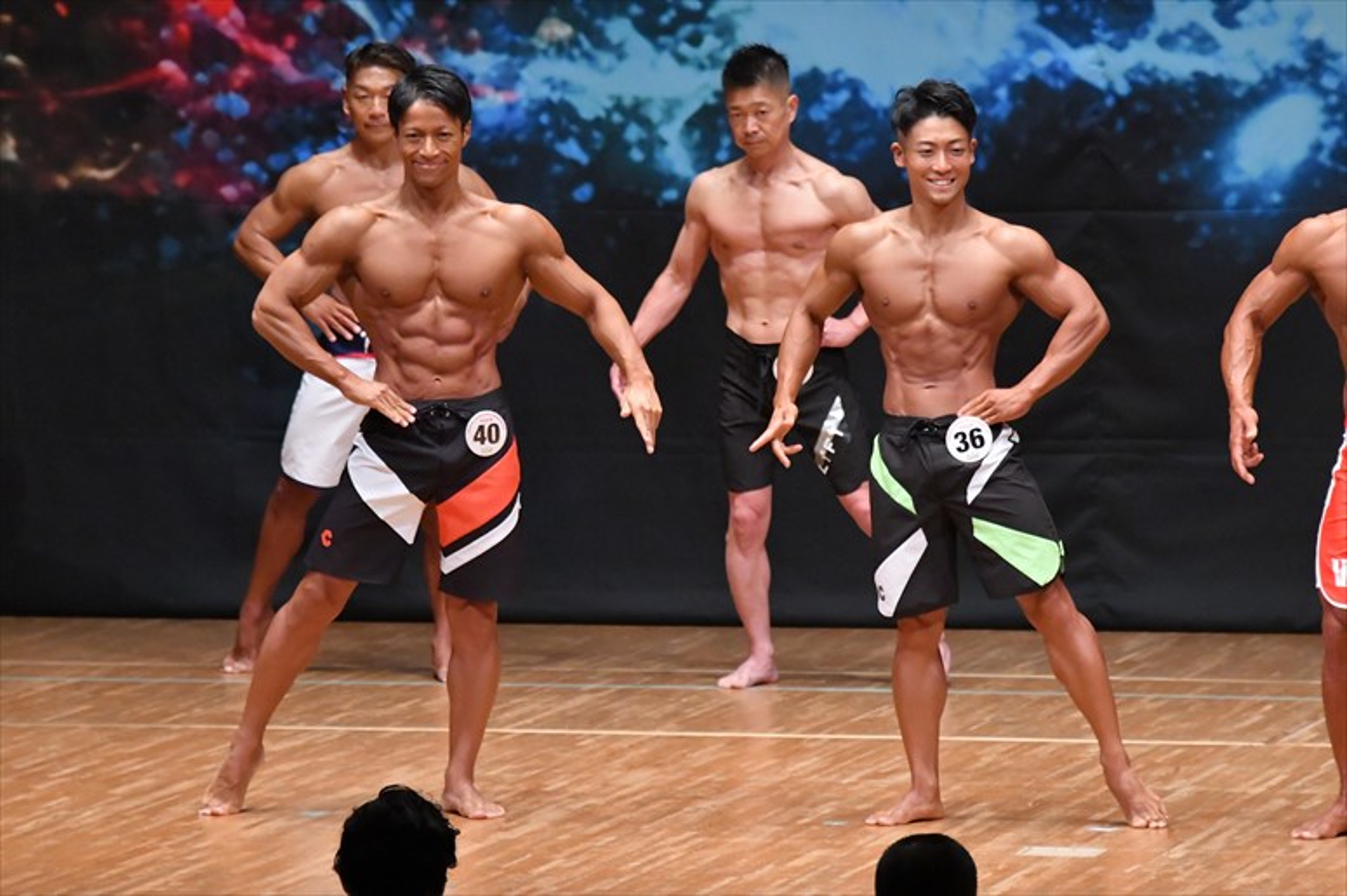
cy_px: 448
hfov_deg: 7.2
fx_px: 10659
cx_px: 674
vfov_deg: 4.8
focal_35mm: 285
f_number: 5.6
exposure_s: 1/400
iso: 8000
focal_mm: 190
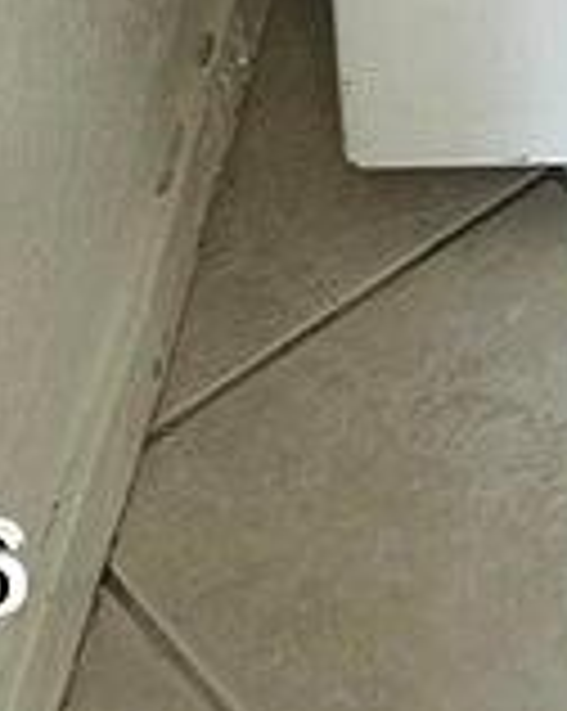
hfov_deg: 9.8
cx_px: 918
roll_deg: -1.1
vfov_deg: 9.5
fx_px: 3195
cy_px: -1526
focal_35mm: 152
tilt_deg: -10.1
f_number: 1.78
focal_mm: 6.86
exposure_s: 1/88
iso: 250
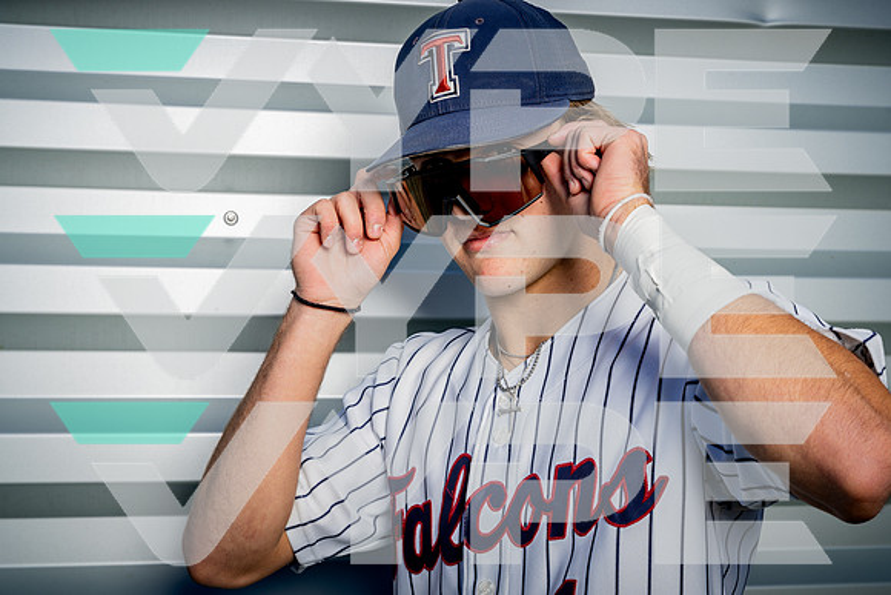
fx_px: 1386
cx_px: 446
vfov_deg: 24.2
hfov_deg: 35.6
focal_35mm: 56
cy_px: 298
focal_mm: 56
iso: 125
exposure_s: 1/250
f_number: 8
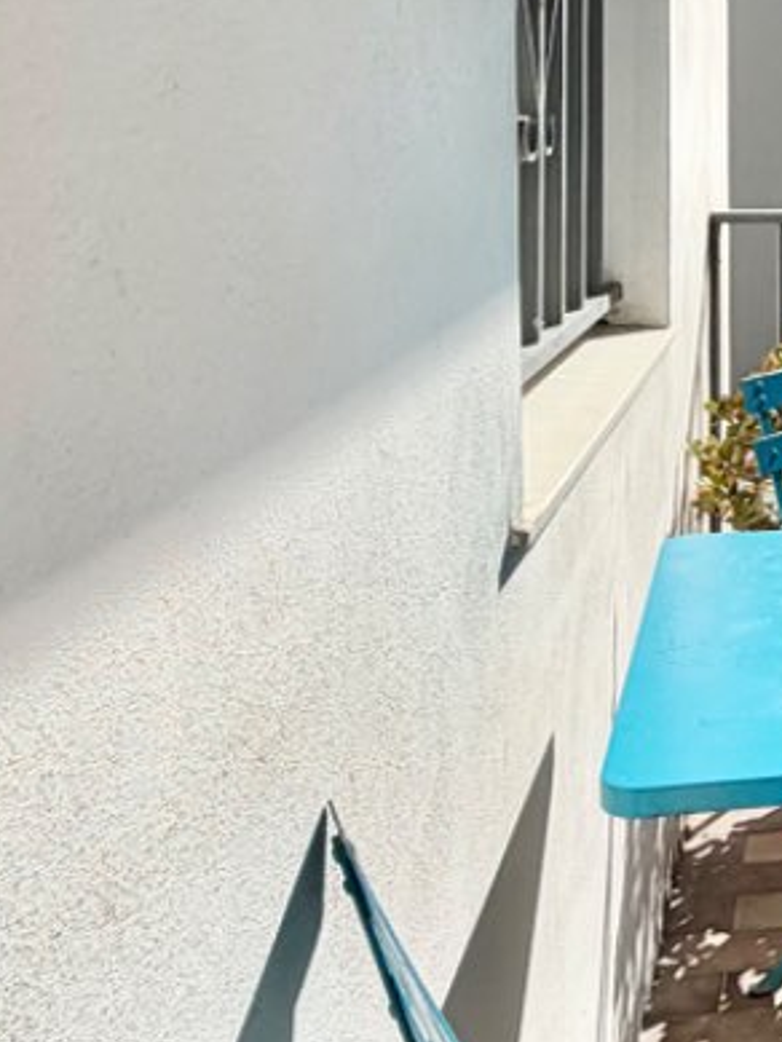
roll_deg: +0.6
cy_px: 147
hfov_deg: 22.3
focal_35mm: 54
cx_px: 1172
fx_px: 1626
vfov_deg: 34.0
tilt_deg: -1.8
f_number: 2.2
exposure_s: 1/1613
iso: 25
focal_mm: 2.22
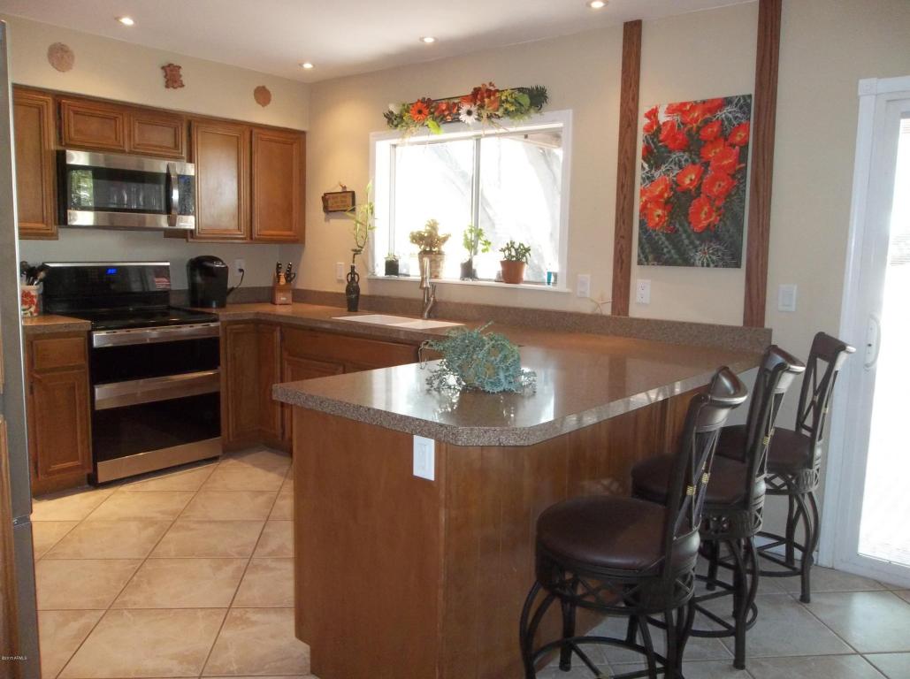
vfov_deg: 51.2
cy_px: 340
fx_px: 709
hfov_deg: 65.4
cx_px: 455
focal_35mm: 27
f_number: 3.5
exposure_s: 1/40
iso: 250
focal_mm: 4.9
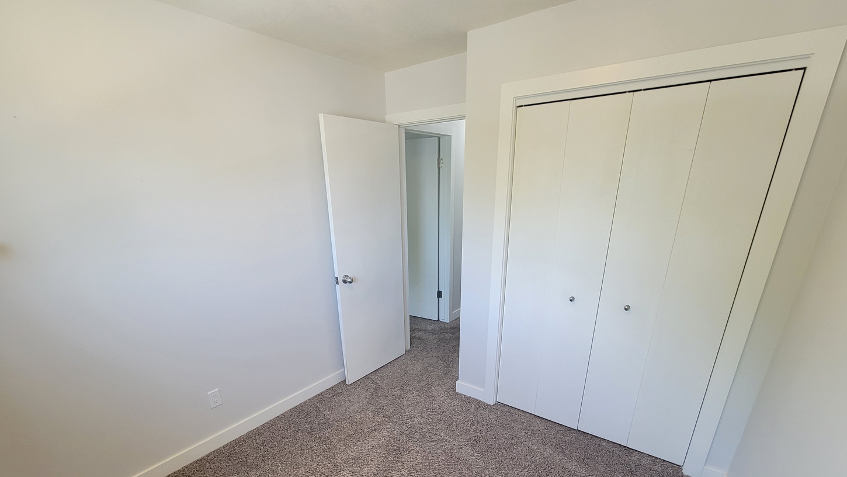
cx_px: 419
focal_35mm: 15
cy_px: 324
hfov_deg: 103.0
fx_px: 337
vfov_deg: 68.3
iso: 125
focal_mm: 2.2
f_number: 2.2
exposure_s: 1/60
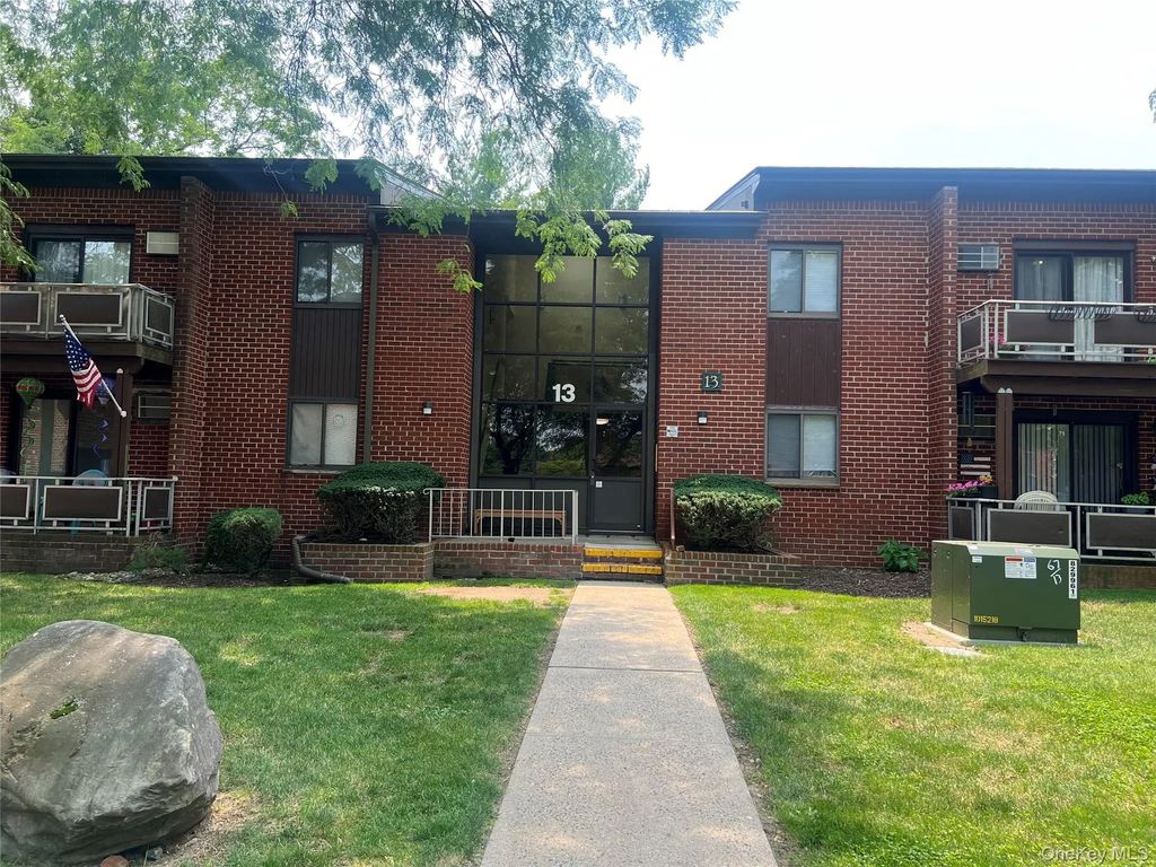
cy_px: 434
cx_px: 578
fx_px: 868
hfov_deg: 67.3
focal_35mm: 26
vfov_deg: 53.1
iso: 50
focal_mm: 5.7
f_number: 1.5
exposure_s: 1/775
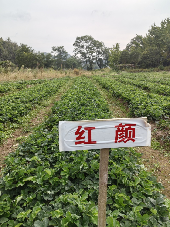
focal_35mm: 27
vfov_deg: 65.3
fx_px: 177
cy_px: 114
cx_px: 85
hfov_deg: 51.3
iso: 50
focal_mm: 5.72
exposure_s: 1/2451
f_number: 2
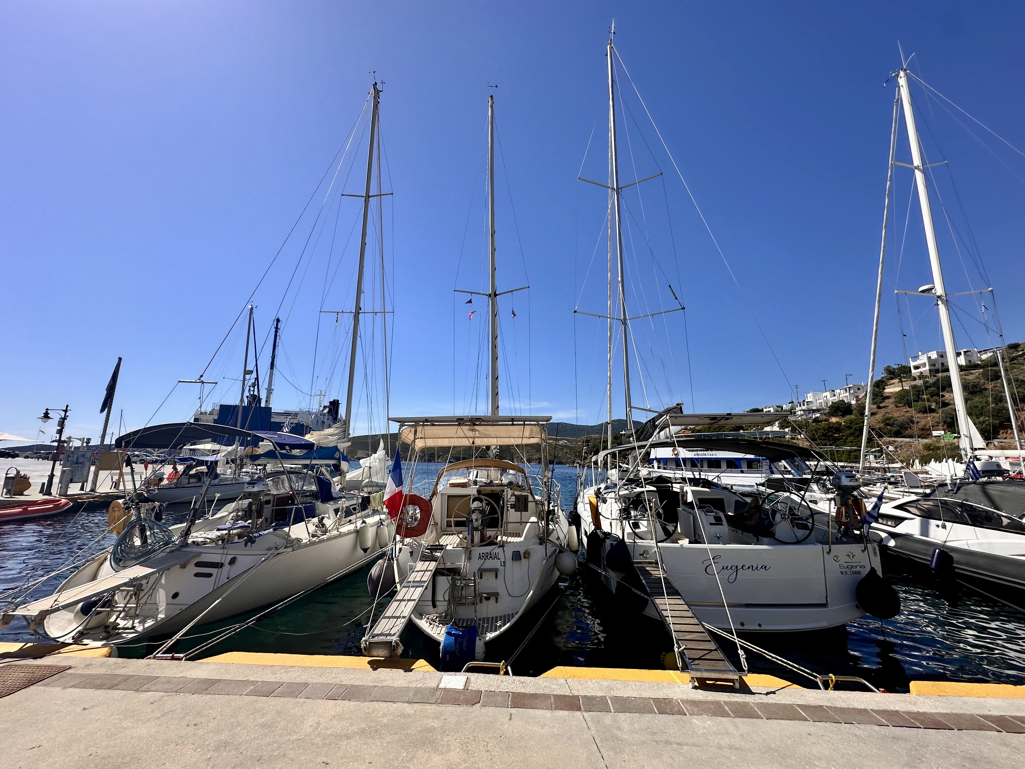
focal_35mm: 14
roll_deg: -1.8
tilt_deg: +11.7
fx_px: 415
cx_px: 512
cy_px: 384
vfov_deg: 85.7
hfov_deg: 102.1
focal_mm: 2.22
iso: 50
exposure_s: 1/2817
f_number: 2.2
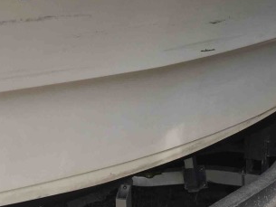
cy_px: 39
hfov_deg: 25.0
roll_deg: +0.6
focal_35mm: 76
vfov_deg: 19.2
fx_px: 606
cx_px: 240
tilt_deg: -8.6
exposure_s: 1/304
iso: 32
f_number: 2.2
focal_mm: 4.15
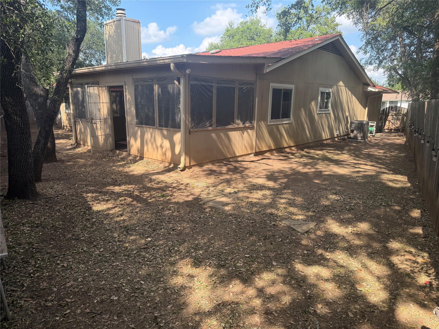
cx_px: 220
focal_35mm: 24
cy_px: 164
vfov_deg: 56.8
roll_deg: -0.7
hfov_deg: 71.6
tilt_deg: -12.0
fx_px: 304
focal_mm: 6.76
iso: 100
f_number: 1.78
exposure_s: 1/1211
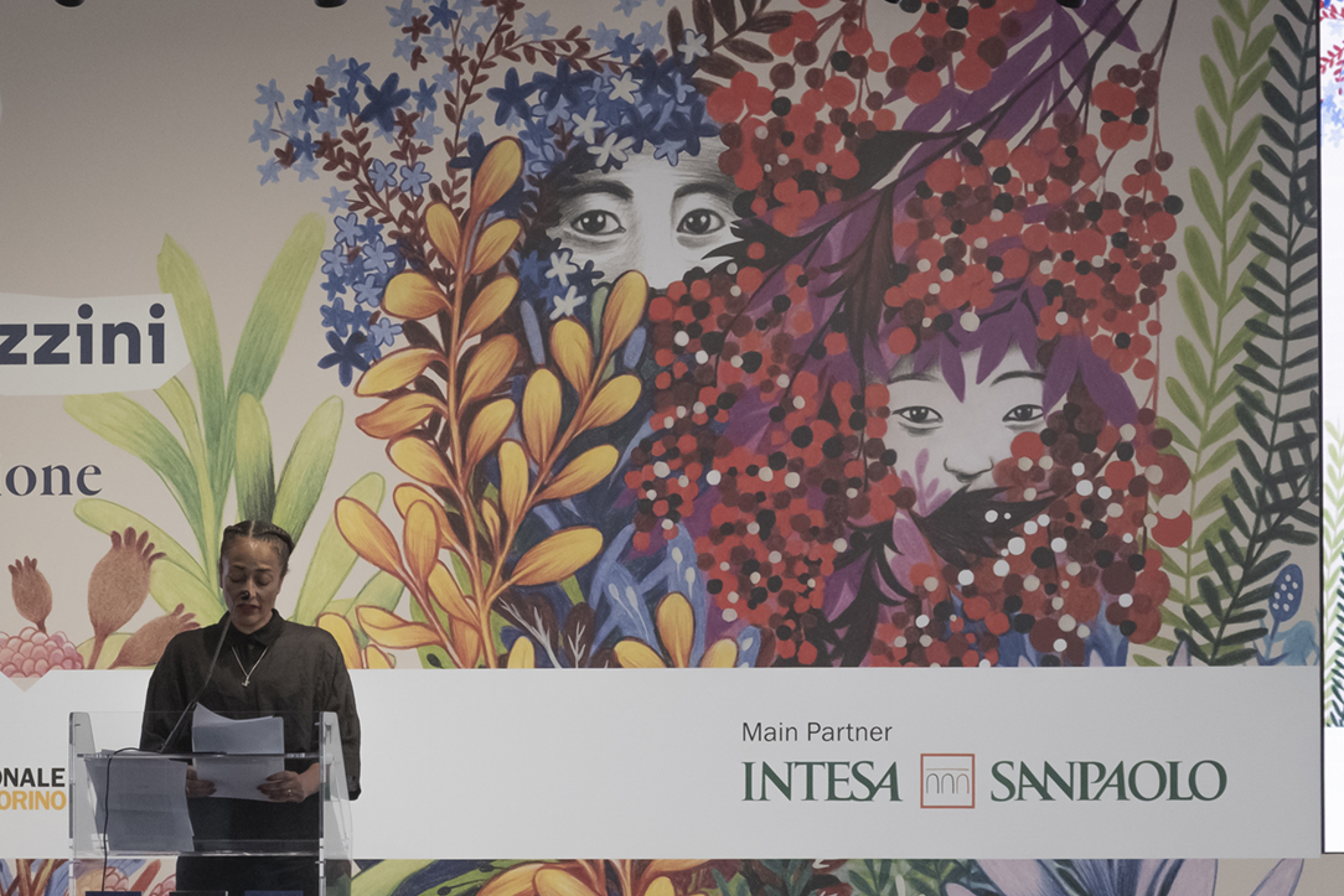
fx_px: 6870
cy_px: 295
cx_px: 496
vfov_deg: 7.5
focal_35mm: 184
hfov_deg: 11.2
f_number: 8
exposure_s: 1/160
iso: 2500
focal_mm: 88.8
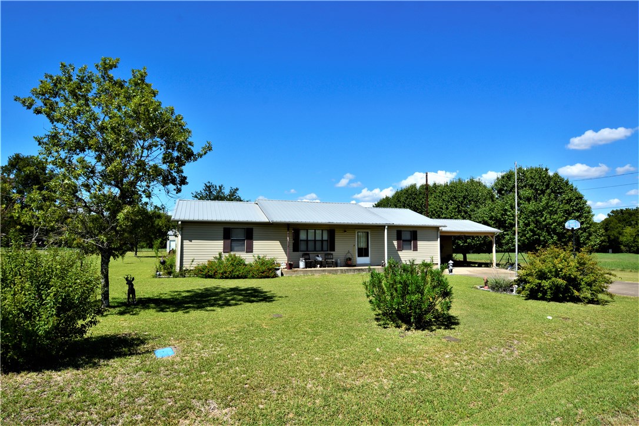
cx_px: 320
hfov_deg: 90.0
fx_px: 319
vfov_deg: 67.4
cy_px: 213
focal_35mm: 18
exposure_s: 1/320
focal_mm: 12
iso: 200
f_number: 10
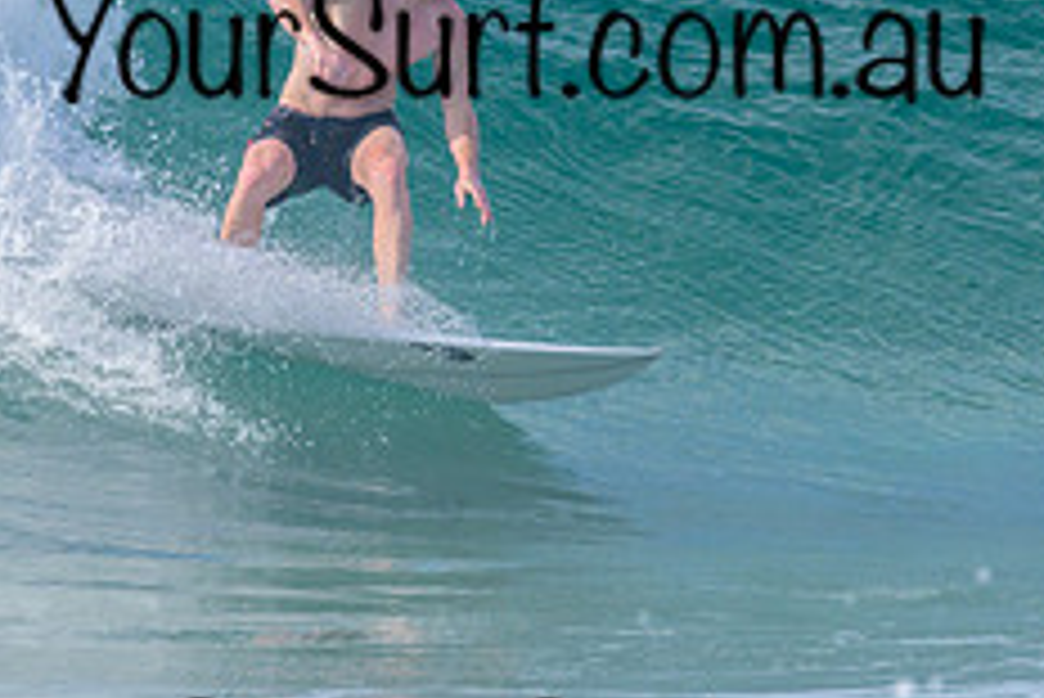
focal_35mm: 1349
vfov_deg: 1.0
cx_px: 508
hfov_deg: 1.5
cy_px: -7
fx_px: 39144
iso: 800
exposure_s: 1/2000
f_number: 11
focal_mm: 540
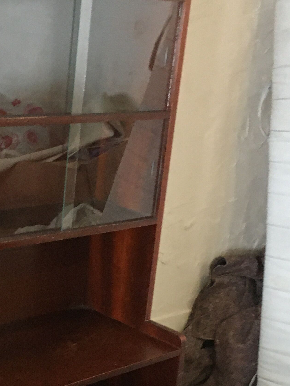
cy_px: 288
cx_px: 27
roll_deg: -3.1
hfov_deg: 20.6
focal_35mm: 70
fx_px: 782
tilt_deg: -20.1
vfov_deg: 27.4
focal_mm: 4.15
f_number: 2.2
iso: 200
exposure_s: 1/25
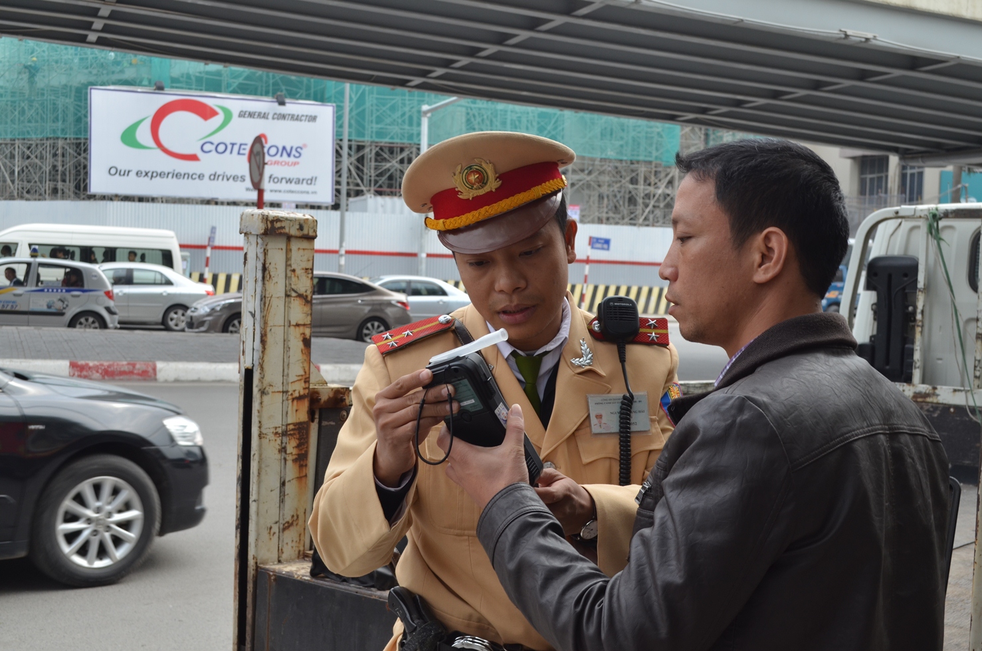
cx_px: 491
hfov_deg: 41.2
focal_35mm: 48
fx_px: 1307
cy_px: 326
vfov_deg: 28.0
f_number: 7.1
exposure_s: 1/200
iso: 200
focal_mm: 32
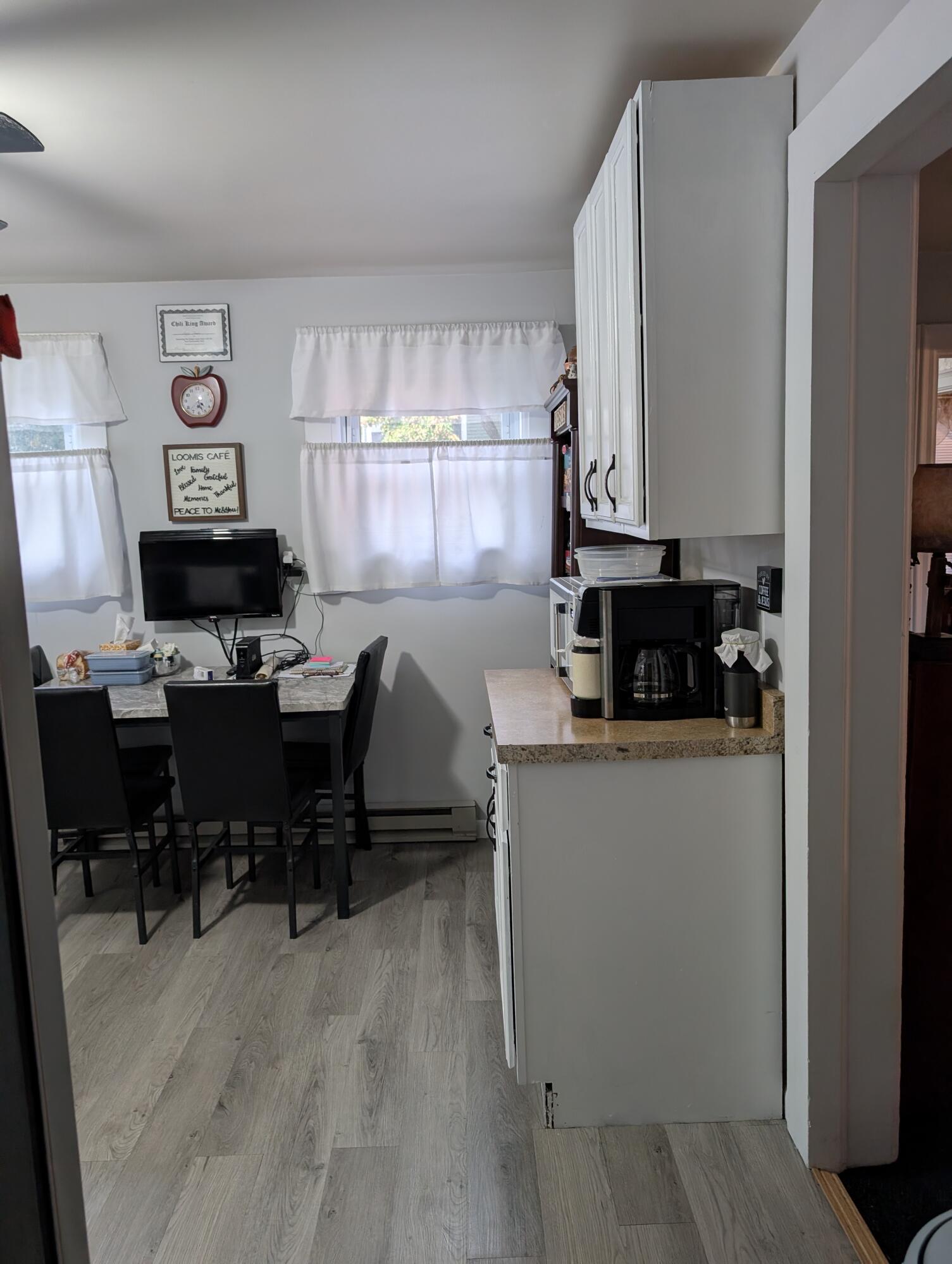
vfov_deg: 71.5
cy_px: 632
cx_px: 476
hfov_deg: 56.9
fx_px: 878
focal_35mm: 24
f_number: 1.68
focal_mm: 6.9
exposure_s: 1/40
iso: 219
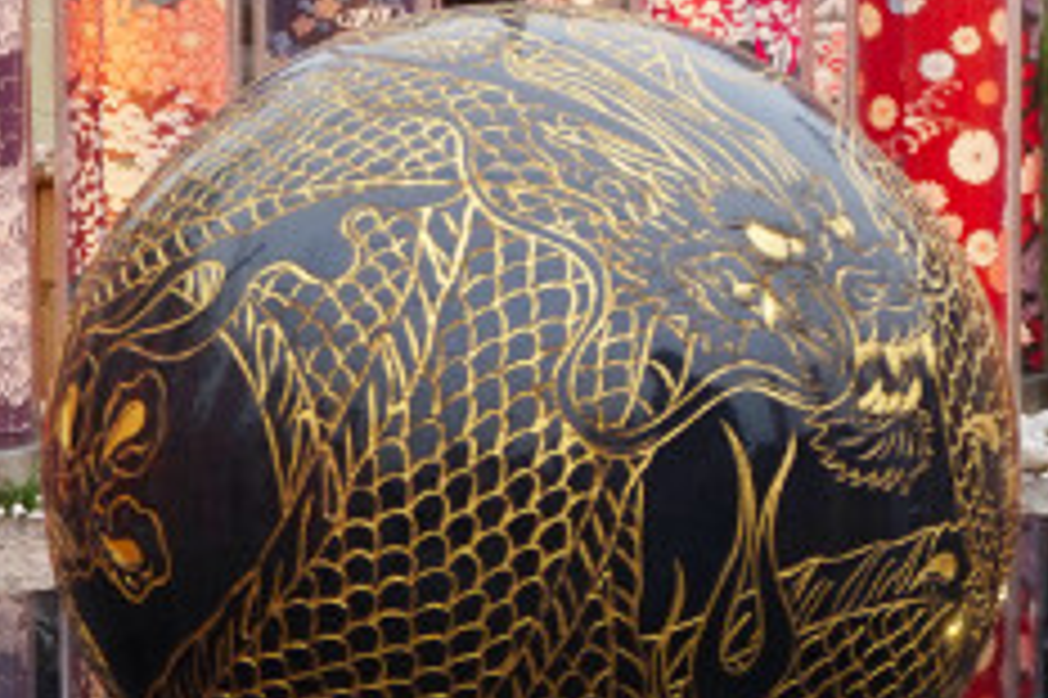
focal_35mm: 144
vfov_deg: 9.5
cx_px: -63
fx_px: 4189
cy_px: 187
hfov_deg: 14.0
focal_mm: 28
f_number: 5
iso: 100
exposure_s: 1/60
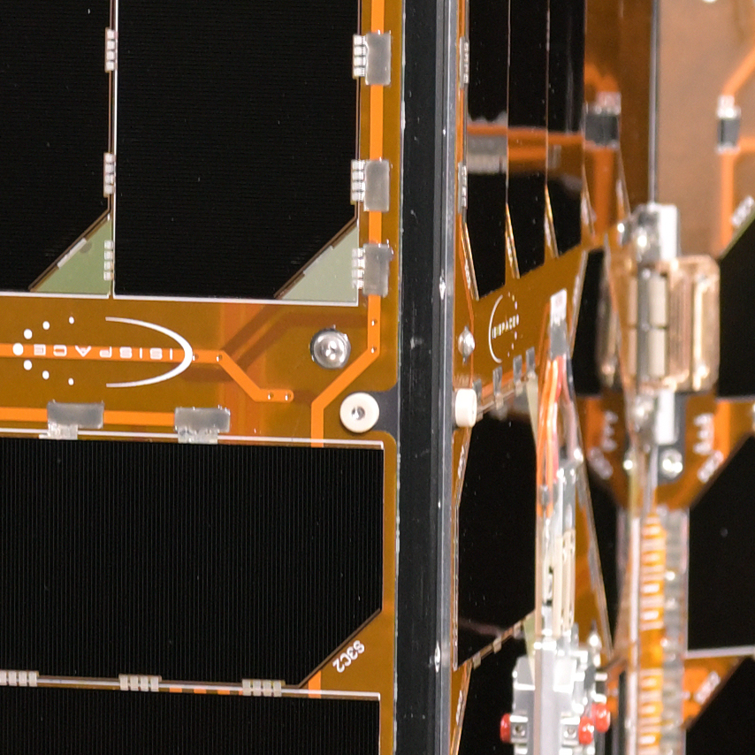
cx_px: -690
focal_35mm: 411
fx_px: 10142
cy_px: 73
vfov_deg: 4.3
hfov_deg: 4.2
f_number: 4
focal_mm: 50
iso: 400
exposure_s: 1/50
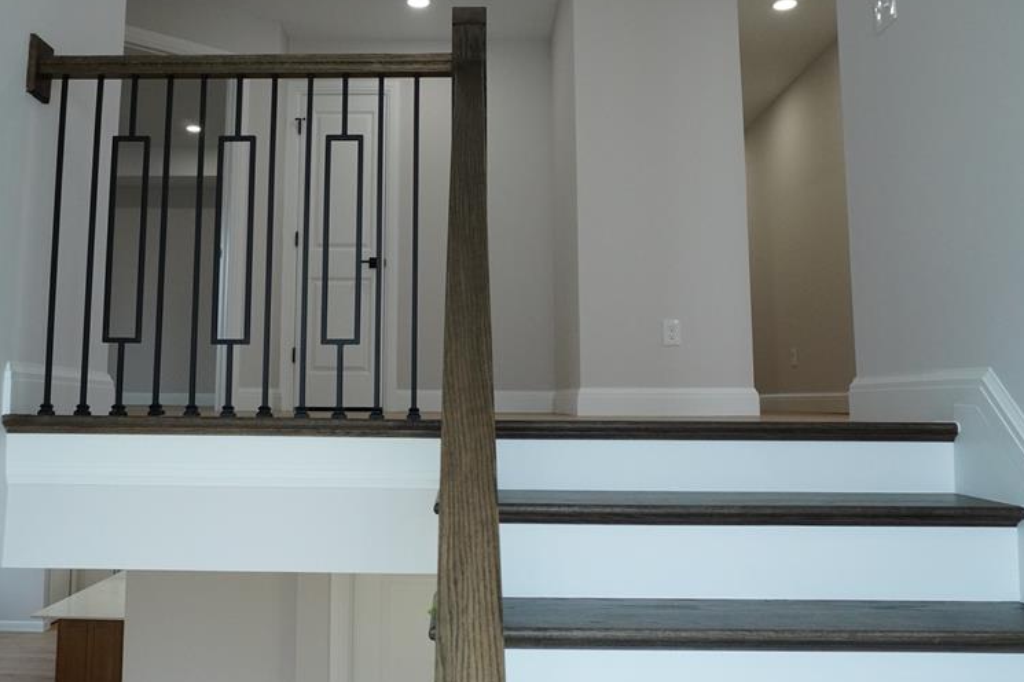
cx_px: 437
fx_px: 938
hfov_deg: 57.0
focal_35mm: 33
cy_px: 279
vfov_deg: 39.8
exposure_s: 1/400
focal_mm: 16
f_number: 5.6
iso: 1600
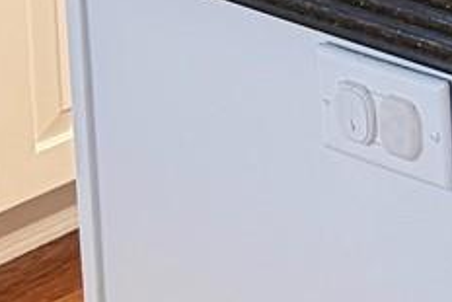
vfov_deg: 7.3
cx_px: 865
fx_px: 2161
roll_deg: -0.4
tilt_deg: -9.7
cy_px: -522
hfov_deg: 11.0
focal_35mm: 172
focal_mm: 6.76
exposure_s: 1/60
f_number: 1.78
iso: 400
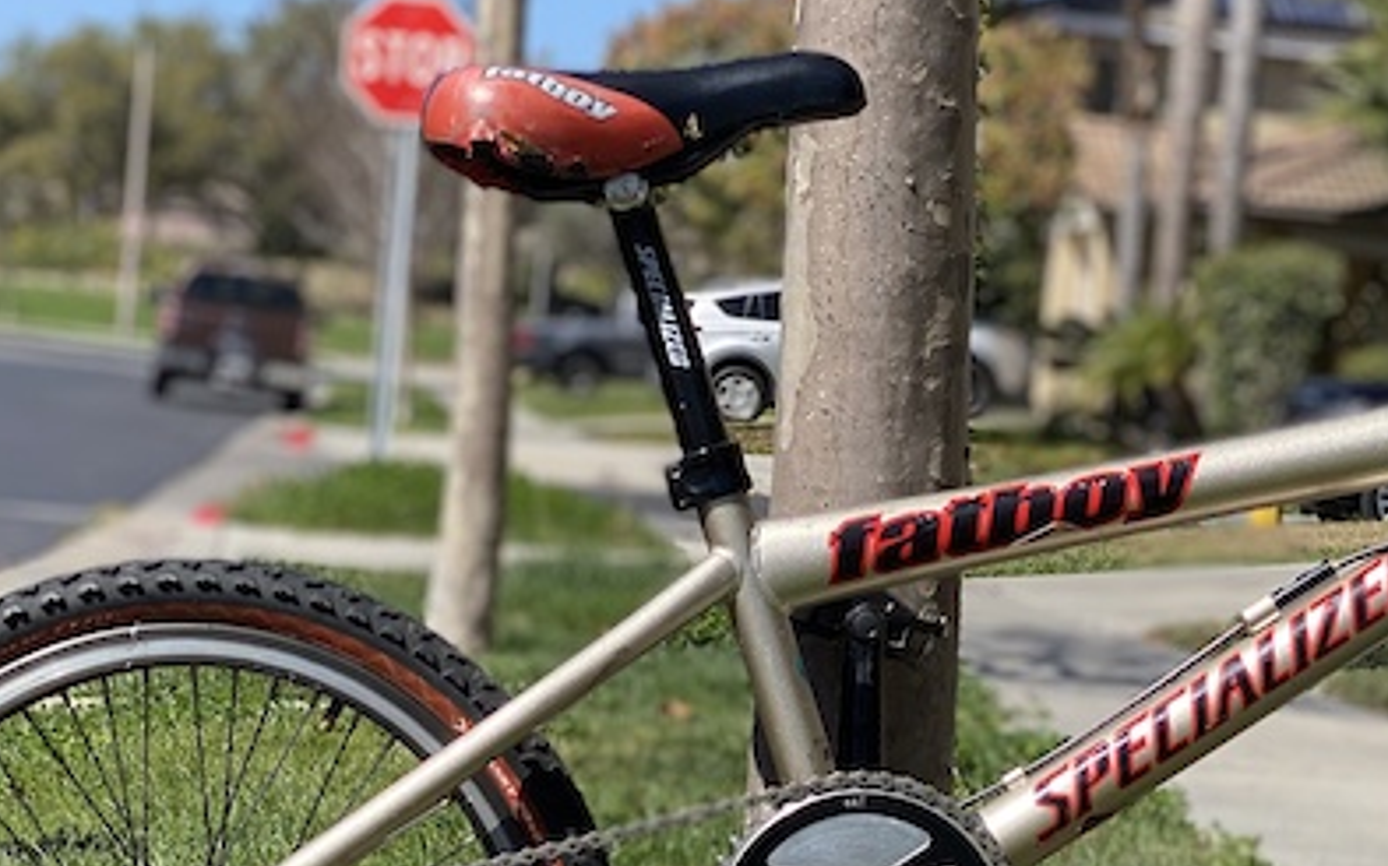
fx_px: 4235
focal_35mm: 112
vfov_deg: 11.6
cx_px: 916
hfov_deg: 18.6
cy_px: 701
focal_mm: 6
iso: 20
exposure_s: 1/1229
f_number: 2
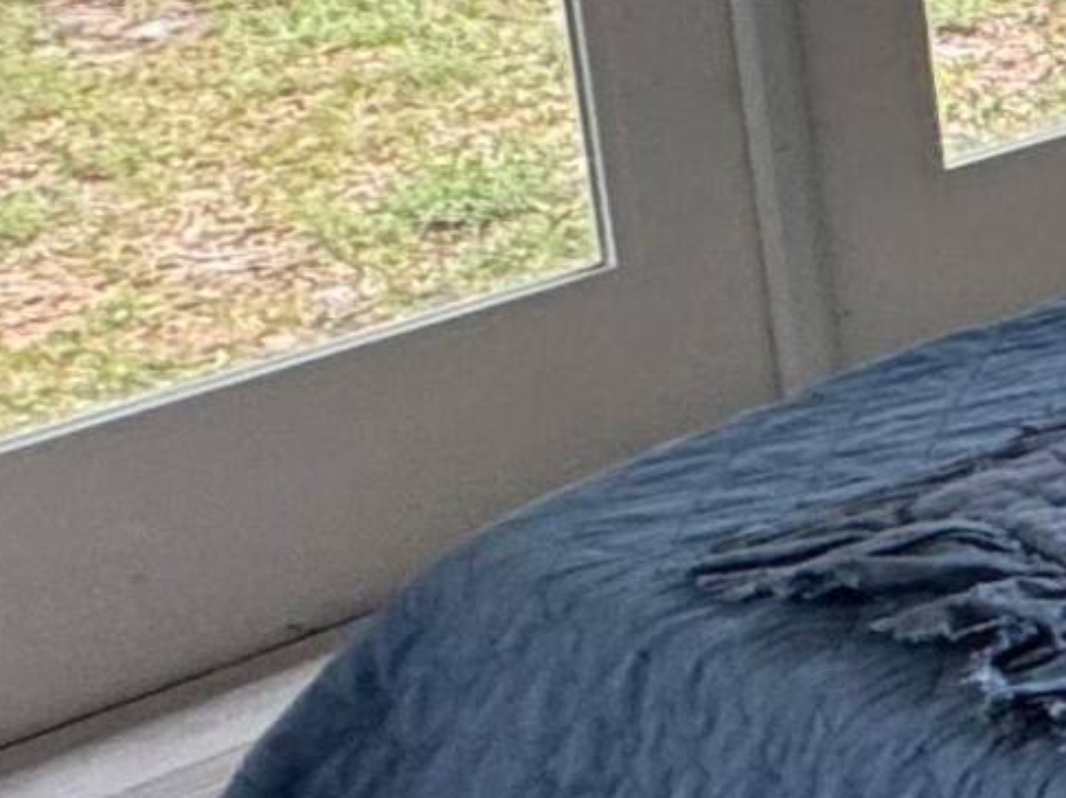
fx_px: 2555
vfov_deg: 16.0
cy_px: -471
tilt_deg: -7.8
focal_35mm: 83
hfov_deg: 11.8
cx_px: 3143
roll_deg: +0.1
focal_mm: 2.22
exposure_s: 1/120
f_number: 2.2
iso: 160
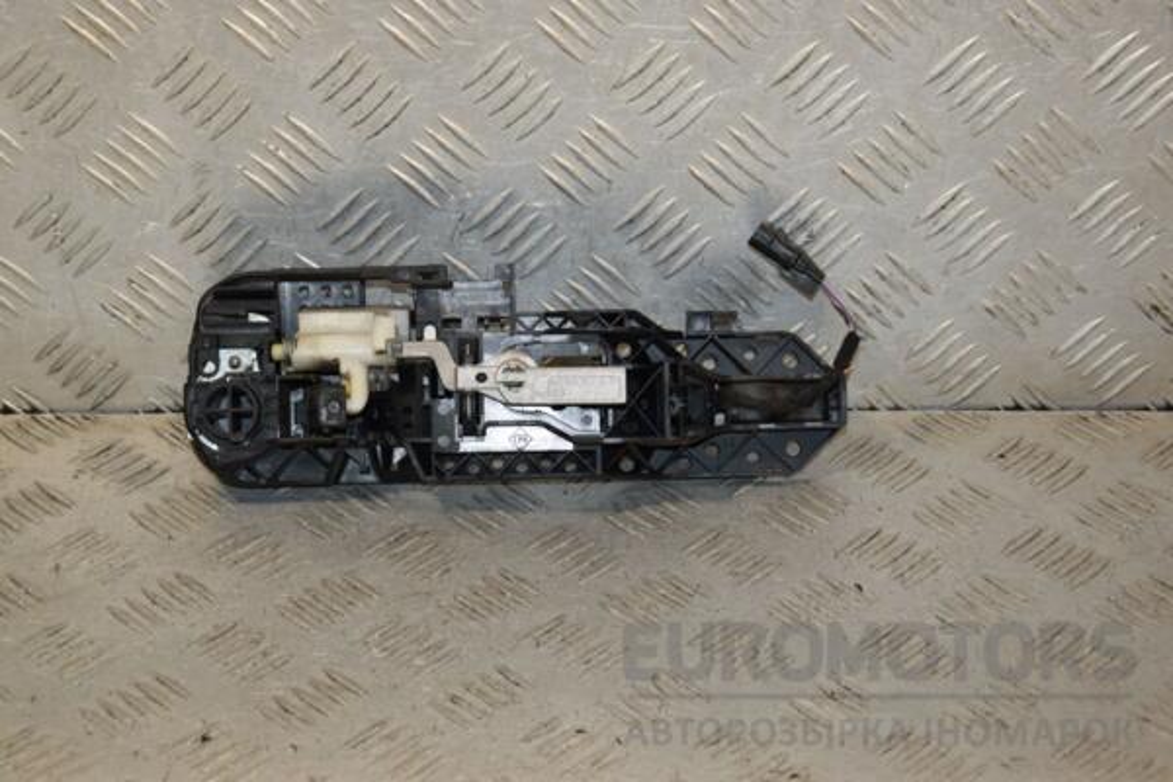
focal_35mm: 87
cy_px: 391
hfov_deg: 23.4
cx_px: 586
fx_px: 2835
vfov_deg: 15.7
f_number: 7.1
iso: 800
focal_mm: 58
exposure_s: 1/200
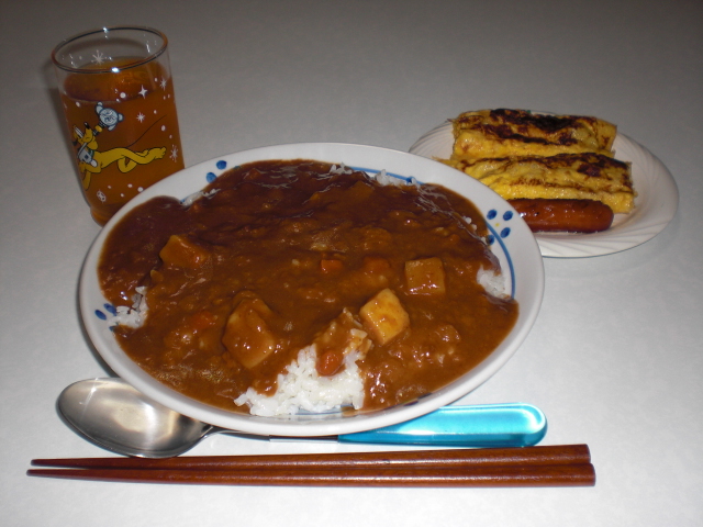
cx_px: 352
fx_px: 772
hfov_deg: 49.0
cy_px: 264
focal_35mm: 38
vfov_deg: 37.7
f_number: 3.1
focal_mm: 6.3
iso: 64
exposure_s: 1/60
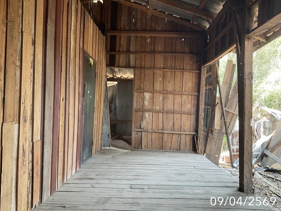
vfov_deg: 46.8
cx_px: 137
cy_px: 107
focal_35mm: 30
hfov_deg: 59.9
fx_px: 244
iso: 40
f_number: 1.8
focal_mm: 3
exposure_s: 1/50
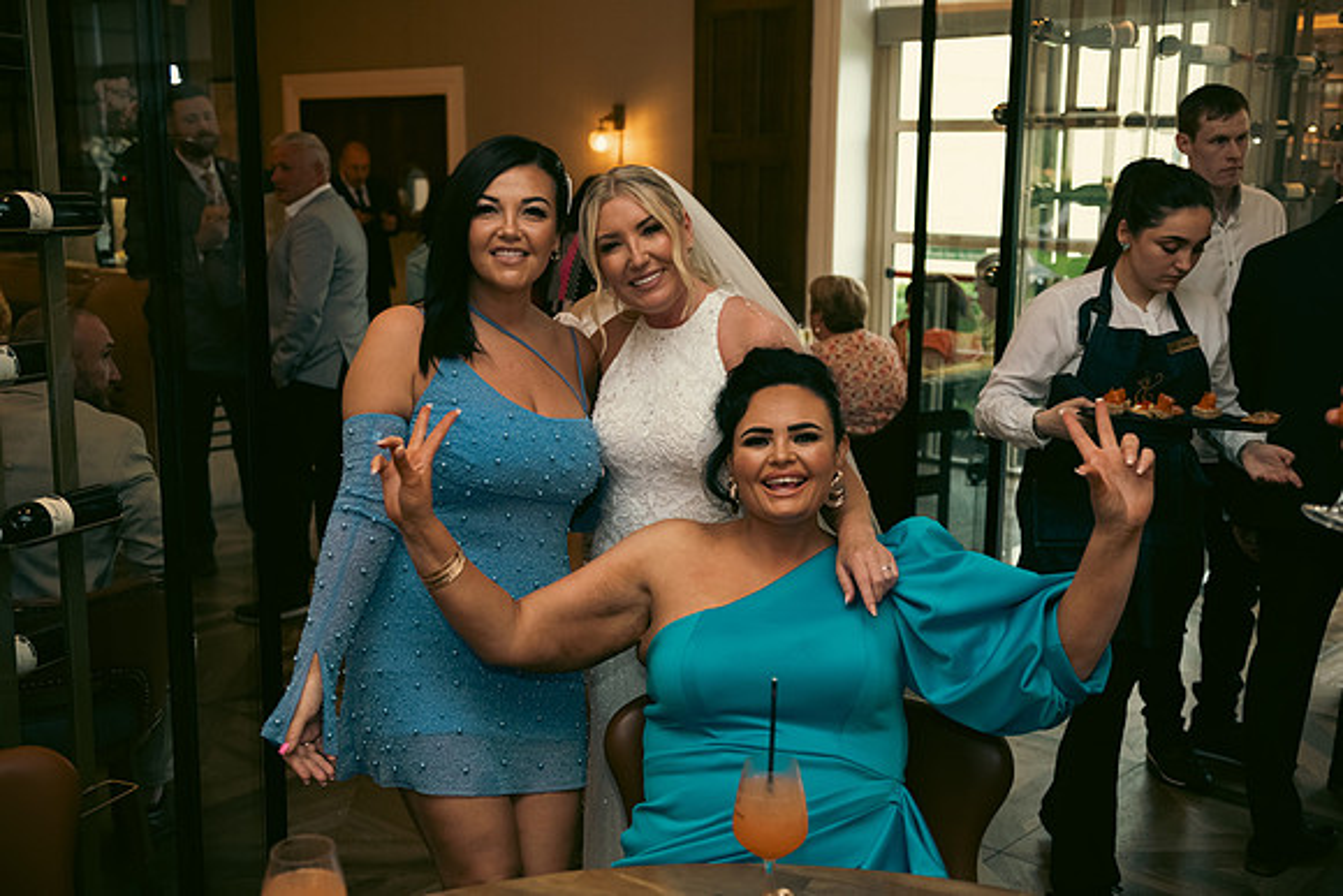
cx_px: 672
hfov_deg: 48.4
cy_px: 448
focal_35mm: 40
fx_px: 1493
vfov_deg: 33.4
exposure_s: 1/160
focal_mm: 40
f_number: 3.5
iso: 800
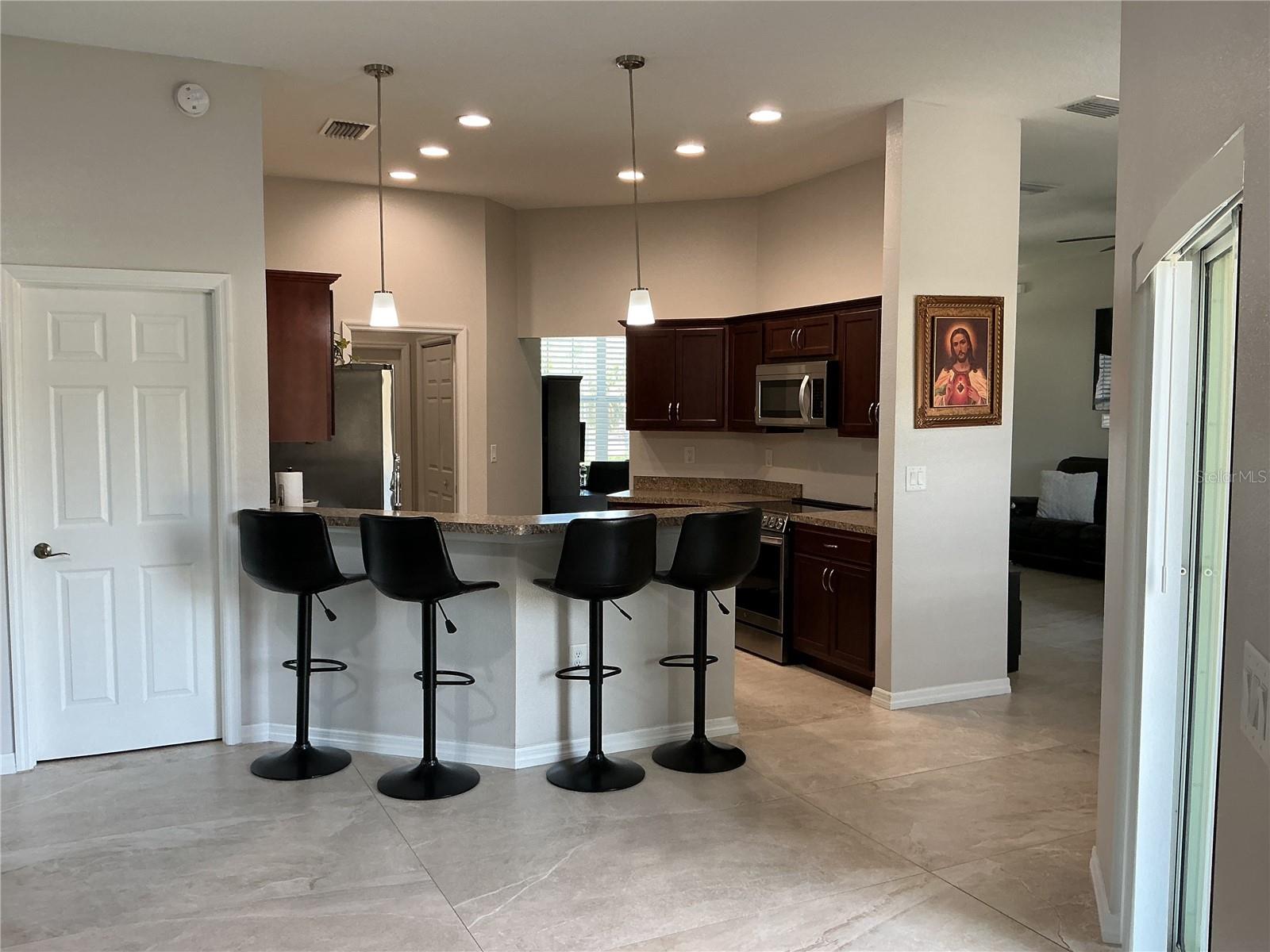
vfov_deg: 48.2
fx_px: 1064
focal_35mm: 29
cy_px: 476
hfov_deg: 61.7
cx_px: 635
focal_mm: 3
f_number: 1.8
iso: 80
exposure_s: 1/60
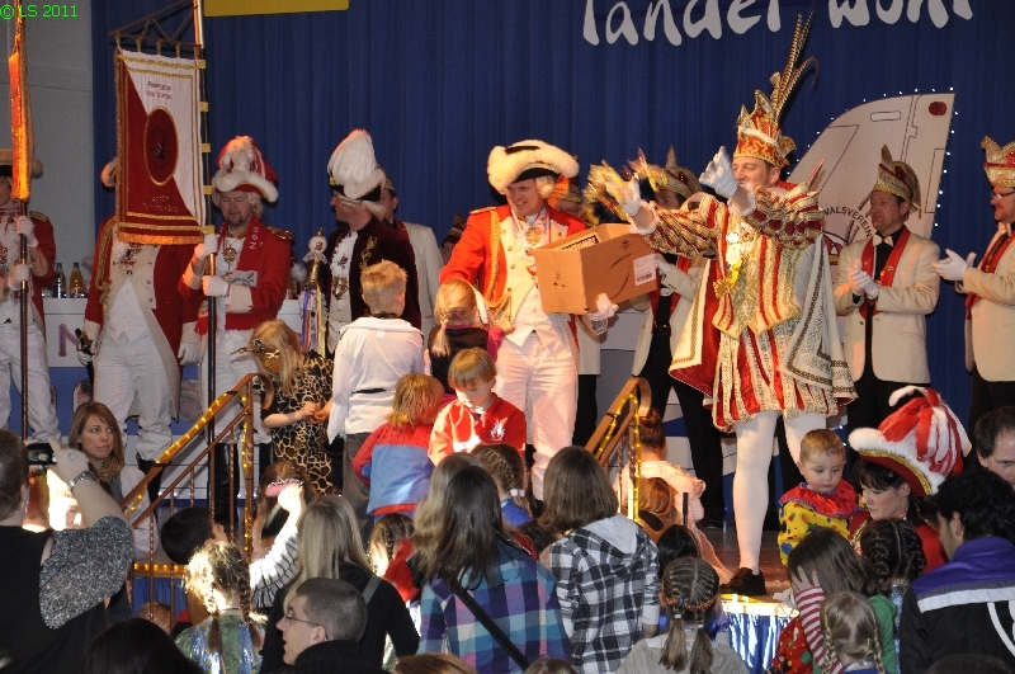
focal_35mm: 120
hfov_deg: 17.1
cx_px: 508
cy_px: 337
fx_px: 3379
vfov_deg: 11.4
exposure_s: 1/60
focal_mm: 80
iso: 400
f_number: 5.3
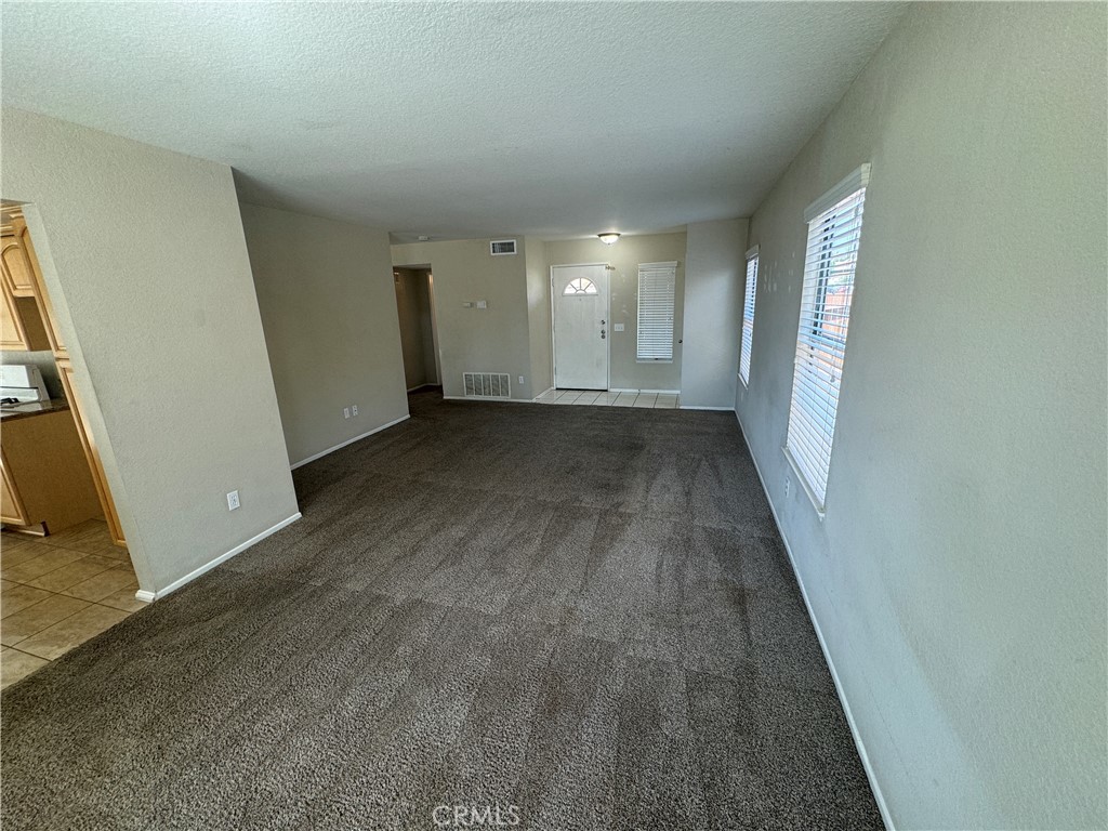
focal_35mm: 14
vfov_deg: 85.7
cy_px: 416
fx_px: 448
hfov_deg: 102.1
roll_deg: +1.8
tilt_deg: -14.7
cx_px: 554
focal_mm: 2.22
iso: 100
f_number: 2.2
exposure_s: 1/120
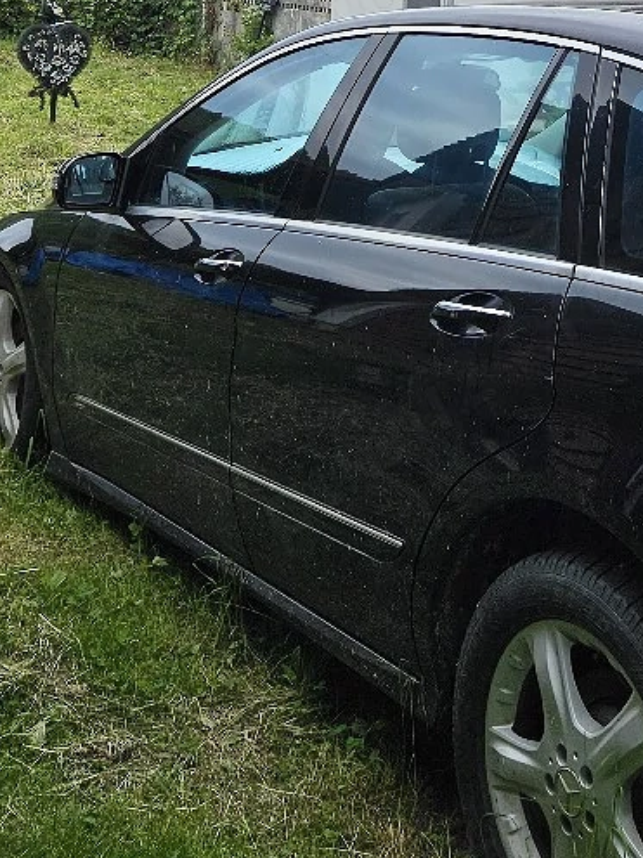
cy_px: 18
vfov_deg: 29.3
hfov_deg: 23.1
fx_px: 1536
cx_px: 560
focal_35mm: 62
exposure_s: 1/2000
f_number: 1.8
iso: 25
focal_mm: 5.4
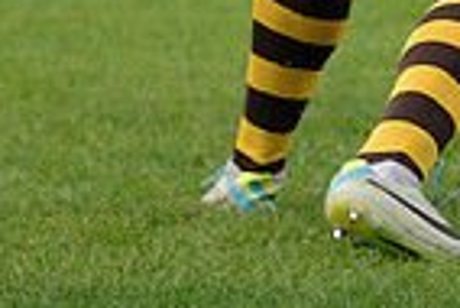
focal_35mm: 859
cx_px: 544
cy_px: -297
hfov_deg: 2.4
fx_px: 10987
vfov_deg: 1.6
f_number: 4
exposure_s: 1/500
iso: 2000
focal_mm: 210
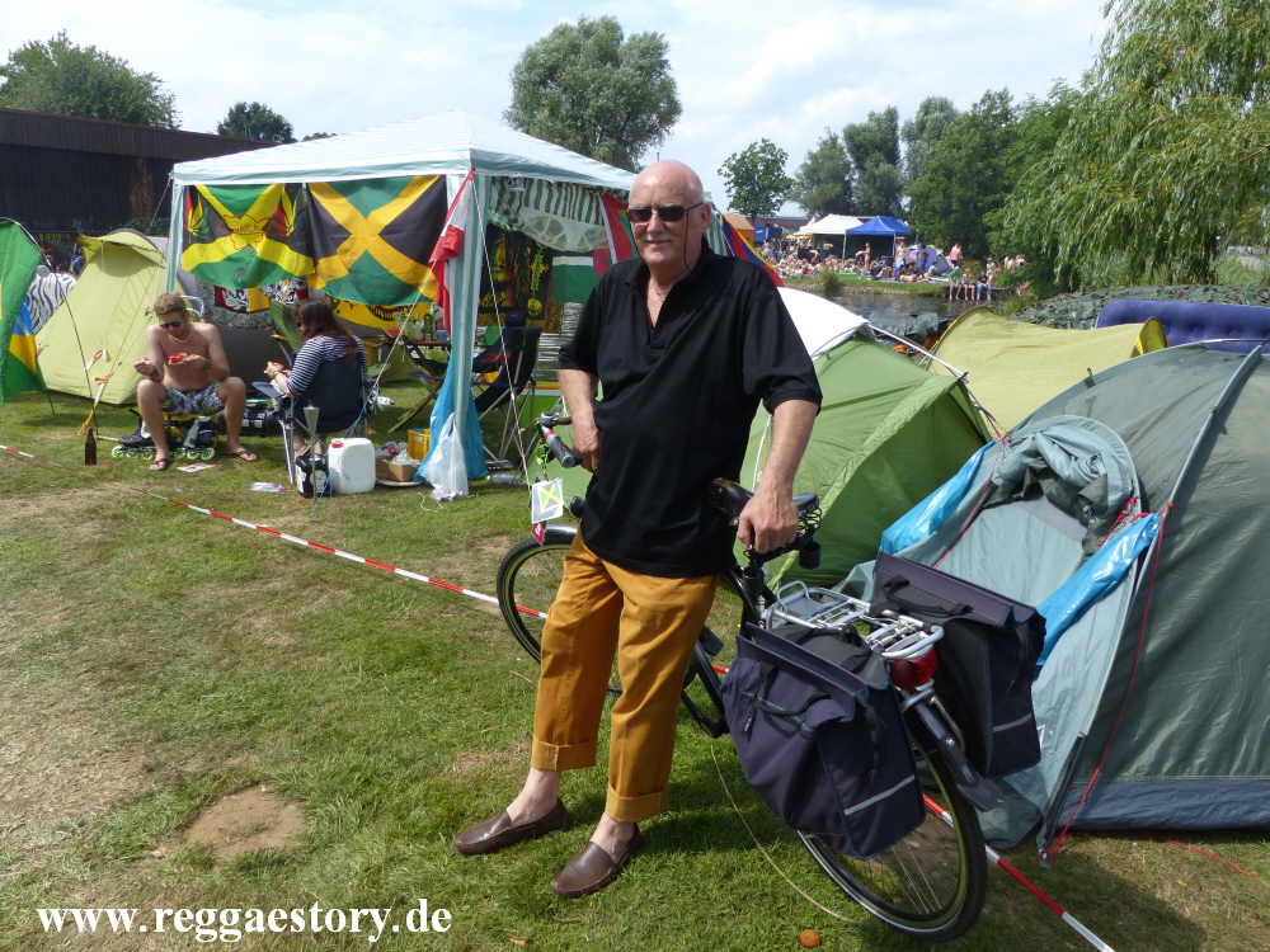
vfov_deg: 54.9
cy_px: 476
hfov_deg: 69.4
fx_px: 917
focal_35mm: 25
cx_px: 635
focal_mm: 4.5
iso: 100
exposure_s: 1/800
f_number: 4
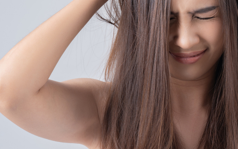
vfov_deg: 5.4
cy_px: 39
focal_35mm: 242
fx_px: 1570
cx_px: 172
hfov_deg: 8.7
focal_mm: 135
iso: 125
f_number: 11
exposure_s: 1/250
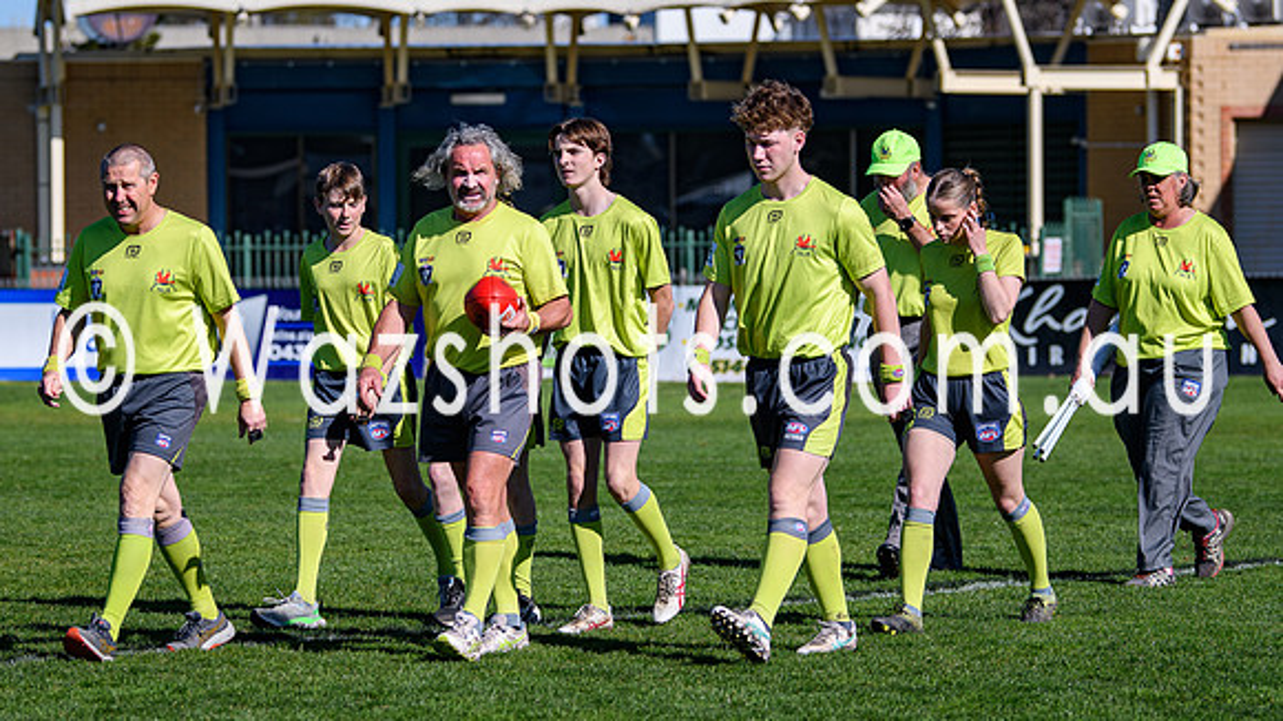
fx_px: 6100
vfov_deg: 6.8
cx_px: 593
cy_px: 299
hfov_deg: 12.0
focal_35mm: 179
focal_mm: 105
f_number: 2.8
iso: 125
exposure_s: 1/3200
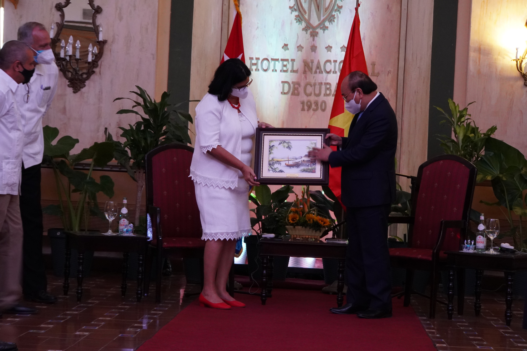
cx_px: 264
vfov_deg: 15.2
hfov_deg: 22.6
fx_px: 1317
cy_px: 176
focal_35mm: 90
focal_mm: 60
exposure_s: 1/20
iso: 2500
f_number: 5.6
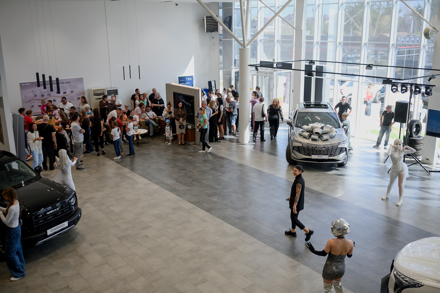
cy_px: 146
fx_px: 428
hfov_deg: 54.4
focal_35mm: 35
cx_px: 220
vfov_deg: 37.8
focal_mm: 35
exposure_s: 1/2000
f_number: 2
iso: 800
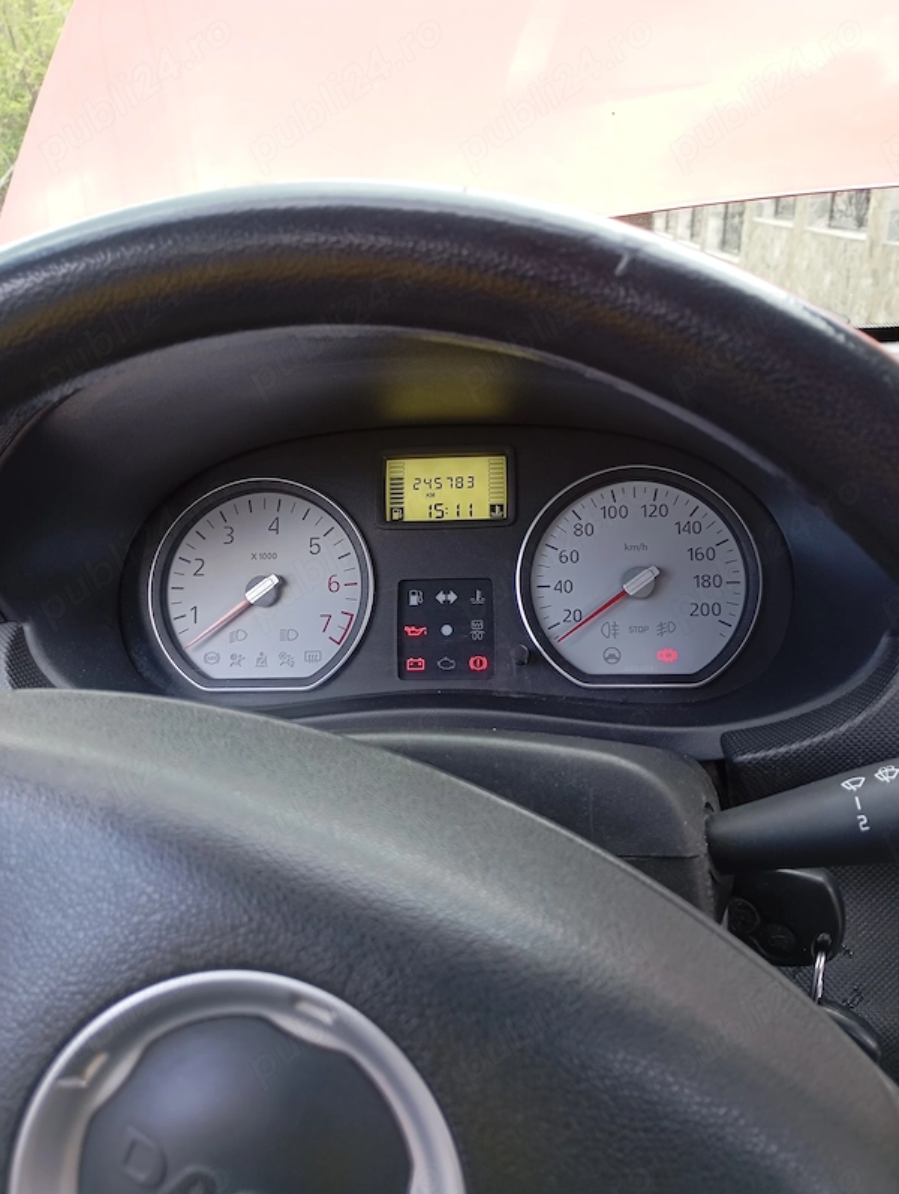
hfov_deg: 49.9
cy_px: 597
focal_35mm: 28
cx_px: 450
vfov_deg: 63.4
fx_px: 967
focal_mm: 4.27
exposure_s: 1/50
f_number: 1.8
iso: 196
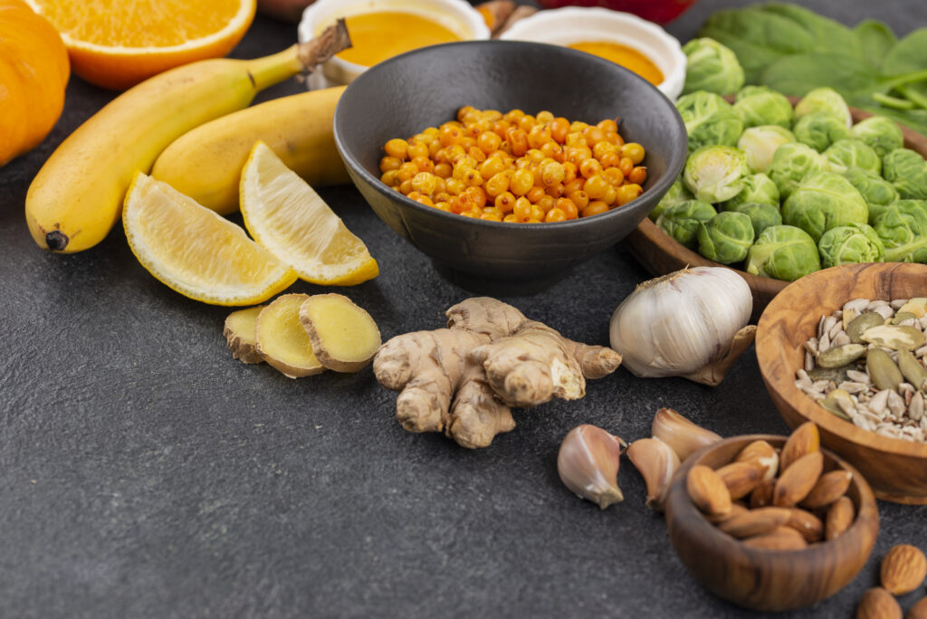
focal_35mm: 105
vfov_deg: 13.1
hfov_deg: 19.4
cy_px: 310
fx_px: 2705
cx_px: 464
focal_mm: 105
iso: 100
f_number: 9
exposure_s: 1/100
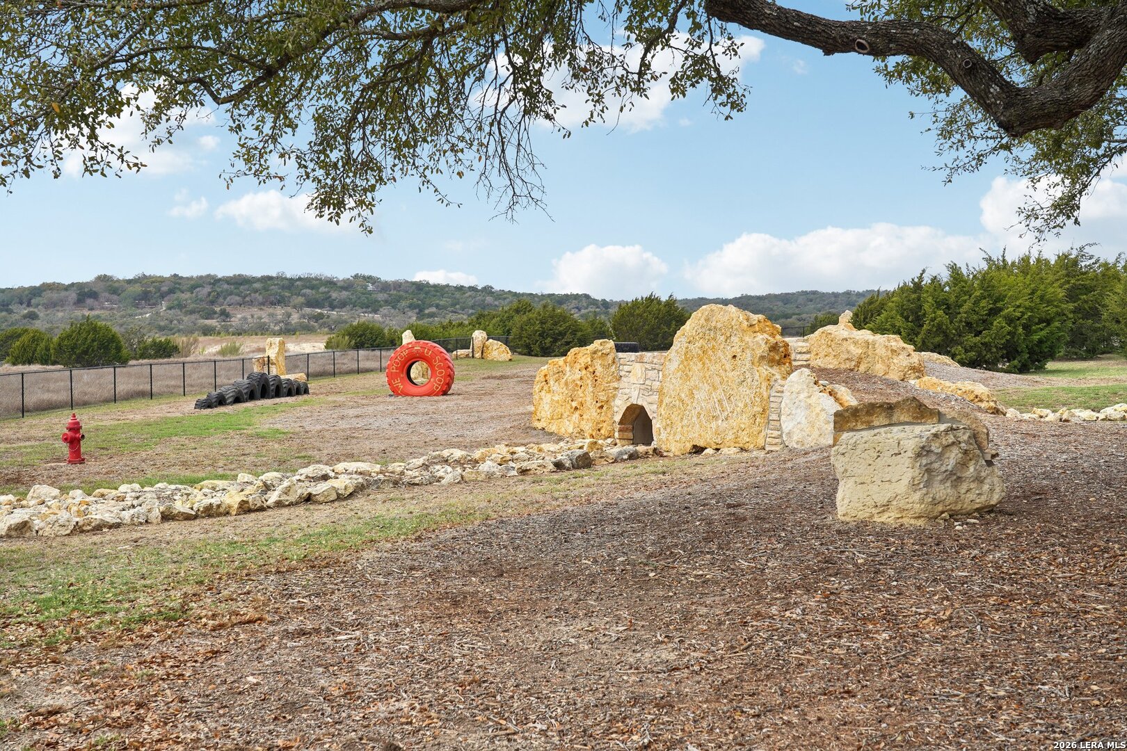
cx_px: 564
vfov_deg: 29.2
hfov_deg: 42.7
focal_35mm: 46
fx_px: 1440
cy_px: 376
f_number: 8
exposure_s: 1/400
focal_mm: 46
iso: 100
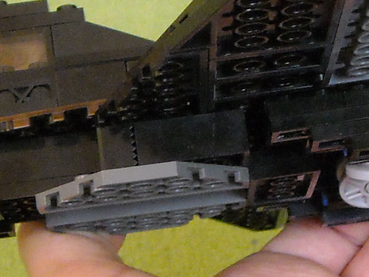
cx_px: 184
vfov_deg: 10.2
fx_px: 1556
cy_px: 125
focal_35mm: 146
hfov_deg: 13.5
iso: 400
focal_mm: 5.7
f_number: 2.8
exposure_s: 1/27
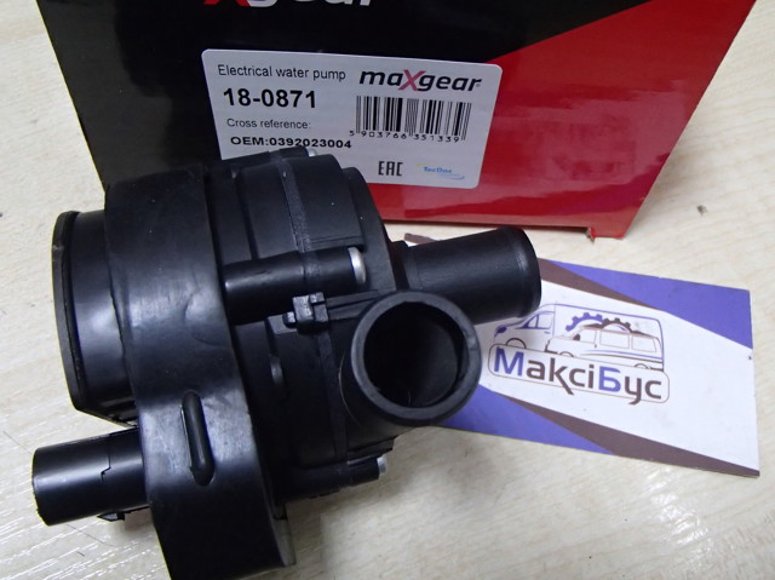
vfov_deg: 38.6
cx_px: 388
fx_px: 828
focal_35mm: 37
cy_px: 290
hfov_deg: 50.2
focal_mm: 6.64
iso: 1000
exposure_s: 1/40
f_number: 4.7
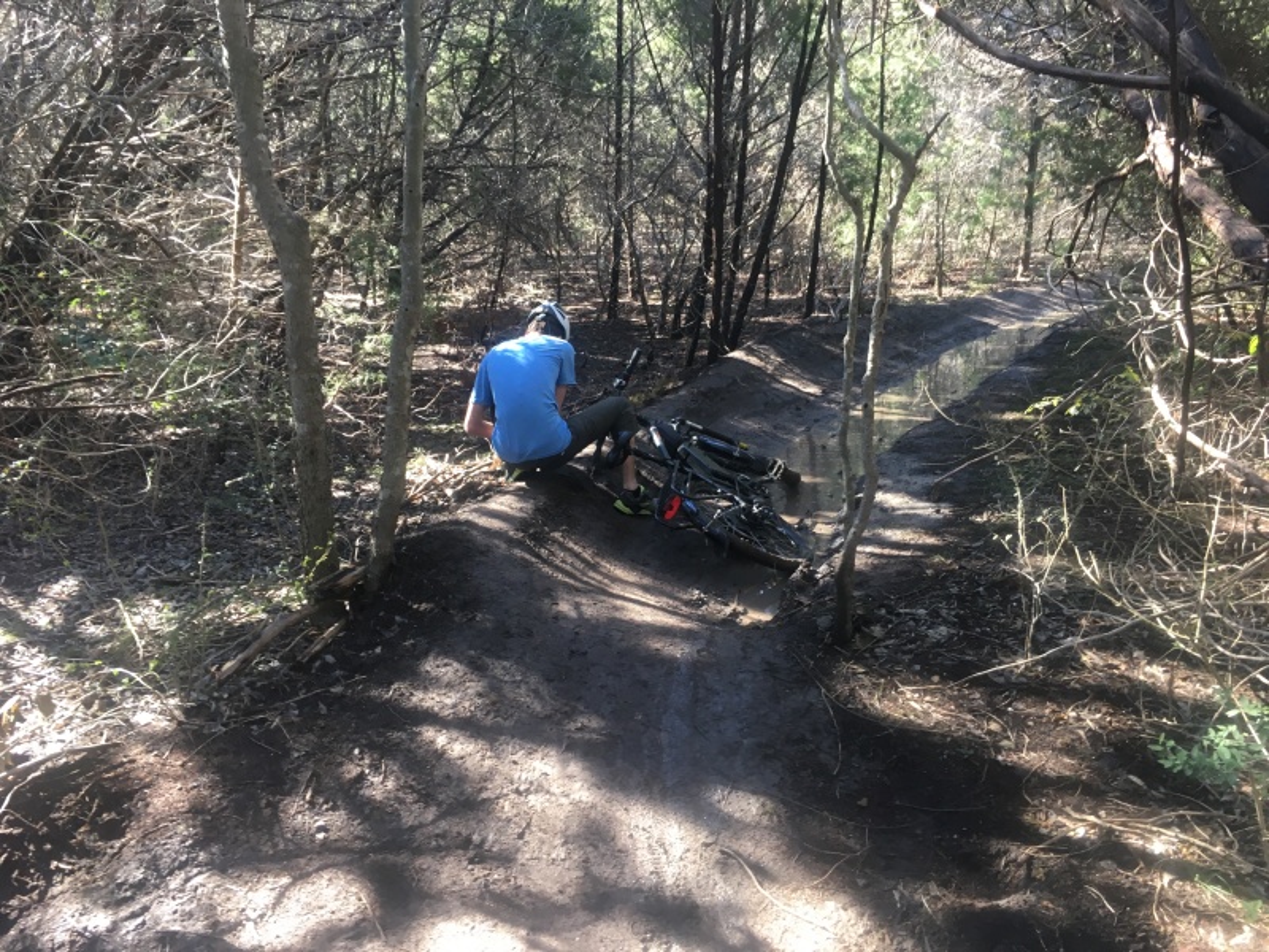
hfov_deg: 61.7
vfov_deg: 48.2
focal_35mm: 29
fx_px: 1063
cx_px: 634
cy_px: 476
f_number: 2.2
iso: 25
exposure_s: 1/30
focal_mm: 4.15
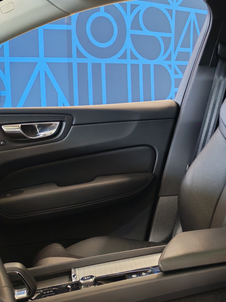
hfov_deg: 21.3
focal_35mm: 64
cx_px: 271
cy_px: 117
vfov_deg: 30.2
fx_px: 557
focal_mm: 6.12
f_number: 1.9
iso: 1040
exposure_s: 1/100
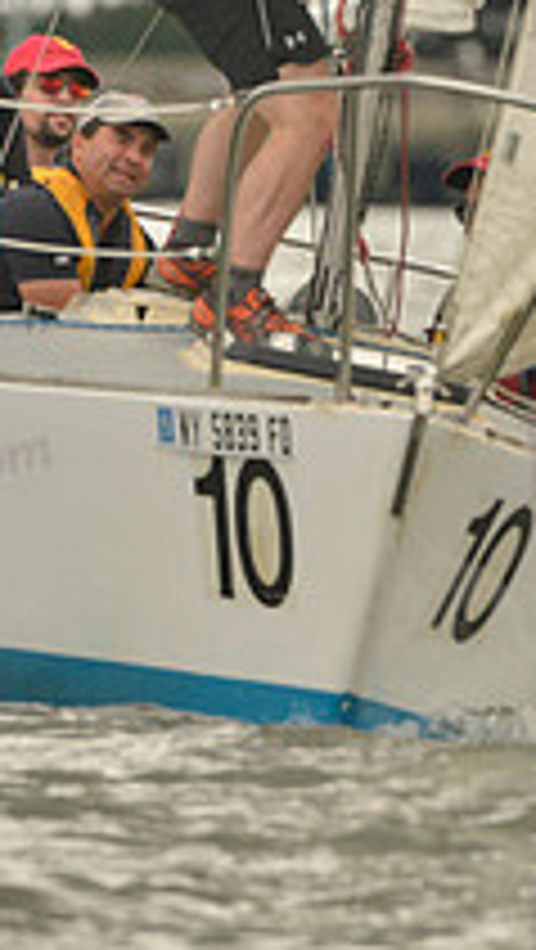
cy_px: 218
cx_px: 288
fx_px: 29075
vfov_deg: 1.9
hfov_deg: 1.1
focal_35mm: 1153
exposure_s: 1/1250
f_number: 5.6
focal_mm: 400
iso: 400
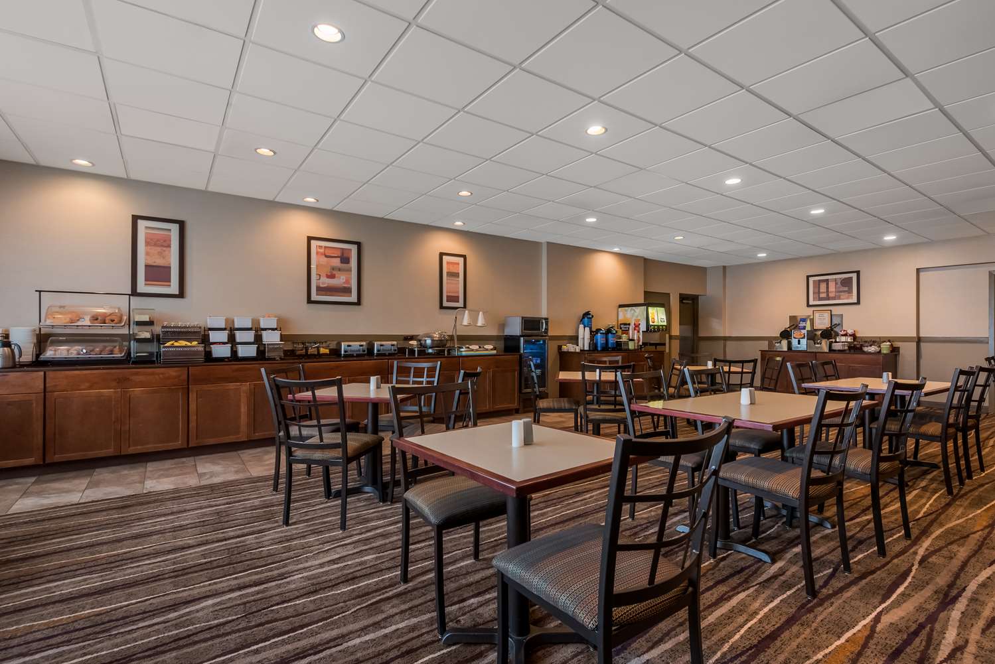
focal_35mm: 15
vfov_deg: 77.4
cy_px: 332
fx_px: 415
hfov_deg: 100.4
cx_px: 498
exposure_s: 1/2.5
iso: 400
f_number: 8
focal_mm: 15
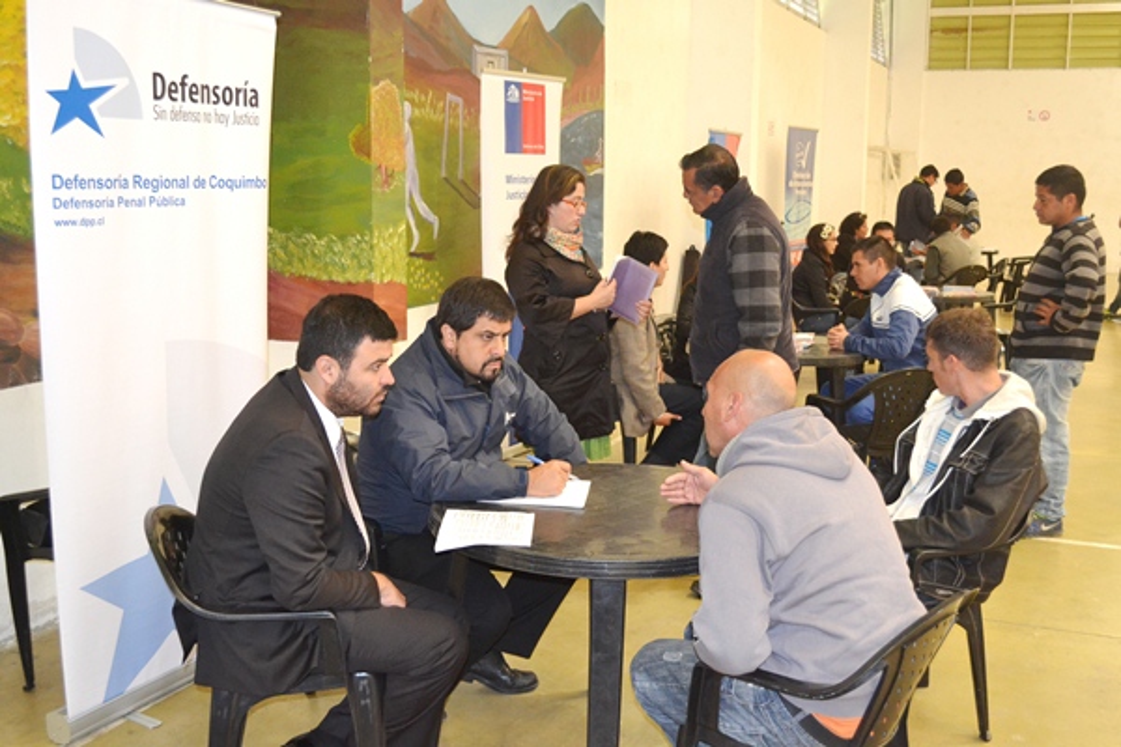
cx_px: 560
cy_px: 374
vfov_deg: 34.2
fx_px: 1214
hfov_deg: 49.6
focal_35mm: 39
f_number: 4.2
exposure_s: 1/60
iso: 2200
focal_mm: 26
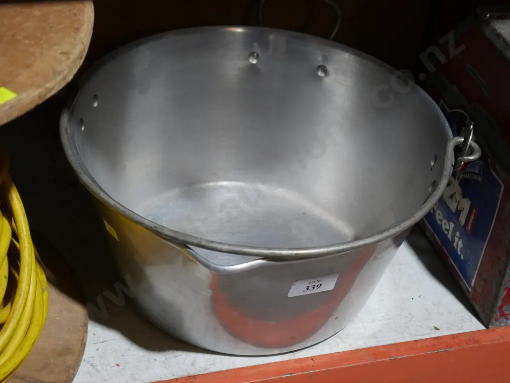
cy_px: 192
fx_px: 1120
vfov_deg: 19.4
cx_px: 255
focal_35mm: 76
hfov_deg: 25.6
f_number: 5.5
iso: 1250
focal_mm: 38
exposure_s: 1/100
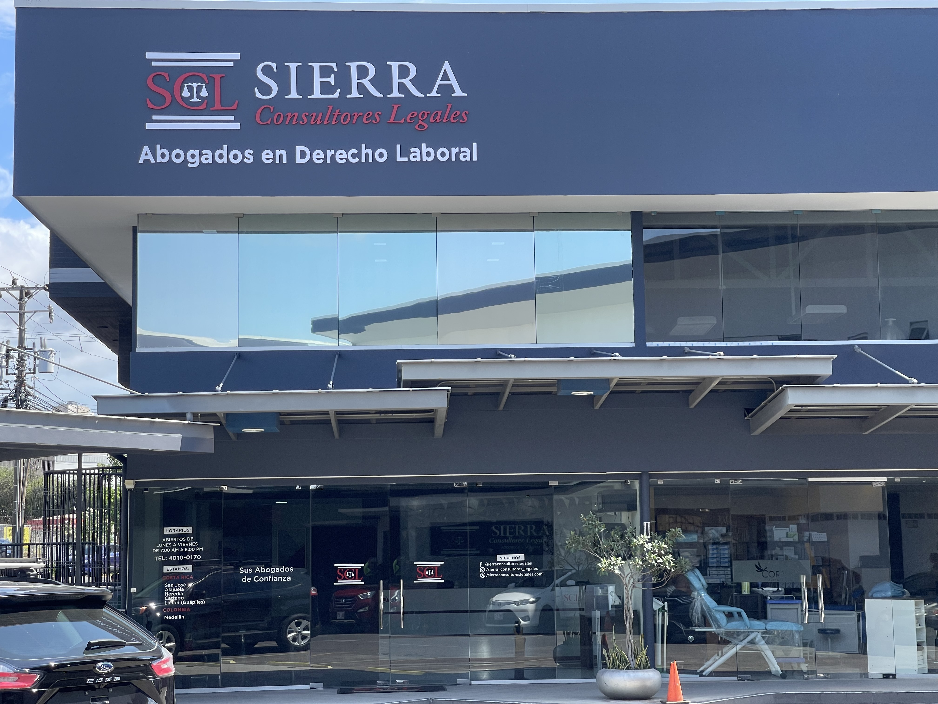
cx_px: 469
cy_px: 352
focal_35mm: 64
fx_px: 1734
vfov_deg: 22.9
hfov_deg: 30.3
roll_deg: +0.6
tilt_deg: +6.2
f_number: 2.2
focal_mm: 7.5
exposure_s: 1/499
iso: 20
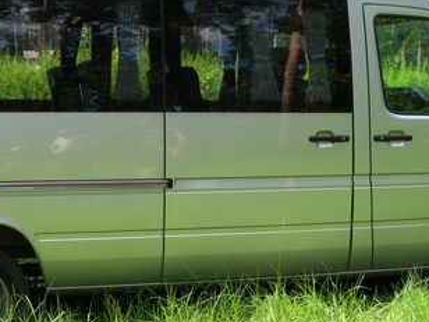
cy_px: 107
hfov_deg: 26.3
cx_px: 184
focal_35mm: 74
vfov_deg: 19.8
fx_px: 917
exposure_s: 1/127
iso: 50
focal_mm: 7.8
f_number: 4.8
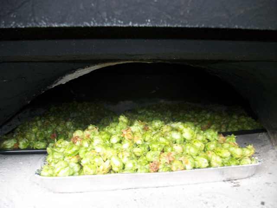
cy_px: 104
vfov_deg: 45.4
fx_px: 248
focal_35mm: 31
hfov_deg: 58.4
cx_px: 138
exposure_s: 1/40
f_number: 2.9
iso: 150
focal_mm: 5.7
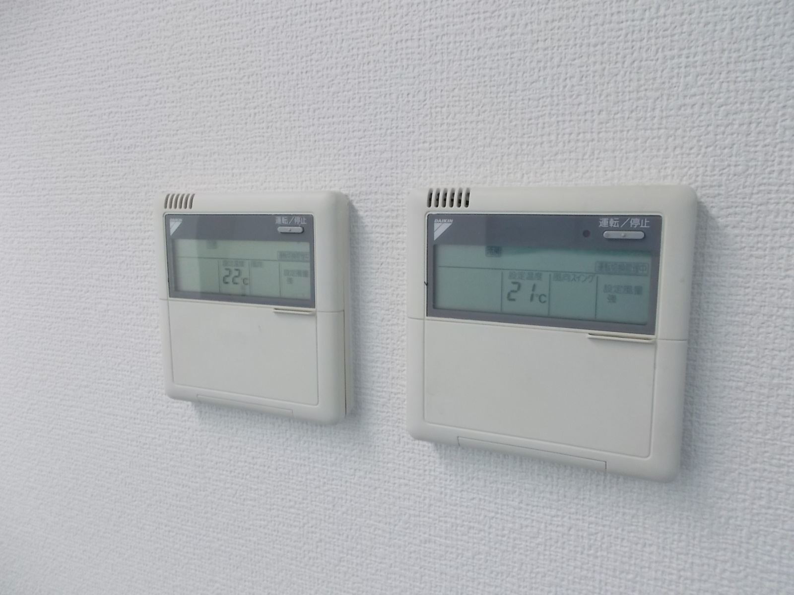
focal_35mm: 26
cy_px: 298
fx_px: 596
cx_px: 397
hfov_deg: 67.3
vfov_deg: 53.1
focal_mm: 4.6
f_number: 3.2
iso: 160
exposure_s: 1/25
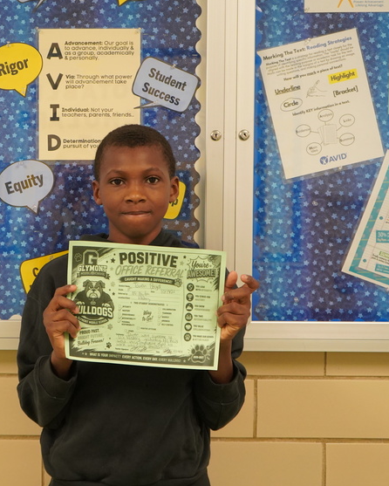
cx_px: 58
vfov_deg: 27.5
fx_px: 992
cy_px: 236
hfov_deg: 21.8
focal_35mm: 69
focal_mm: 40
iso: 2500
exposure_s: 1/160
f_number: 4
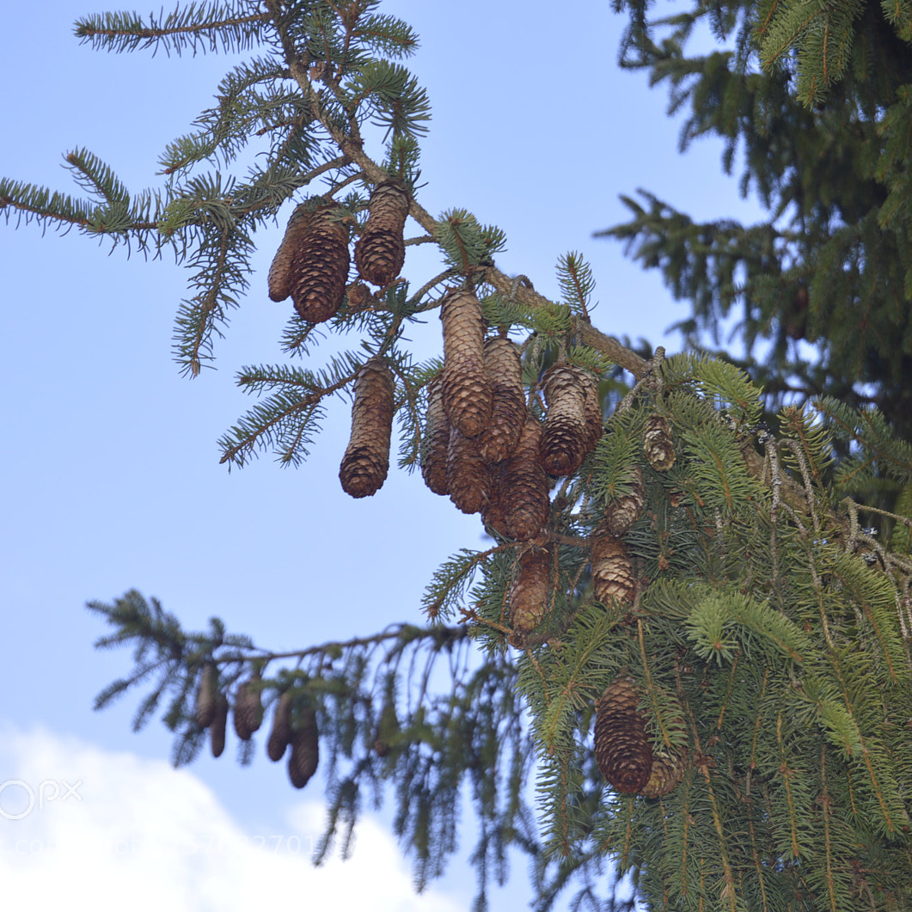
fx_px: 3149
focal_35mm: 106
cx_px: 556
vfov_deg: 16.5
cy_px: 456
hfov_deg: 16.5
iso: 110
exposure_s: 1/125
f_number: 5.6
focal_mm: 55
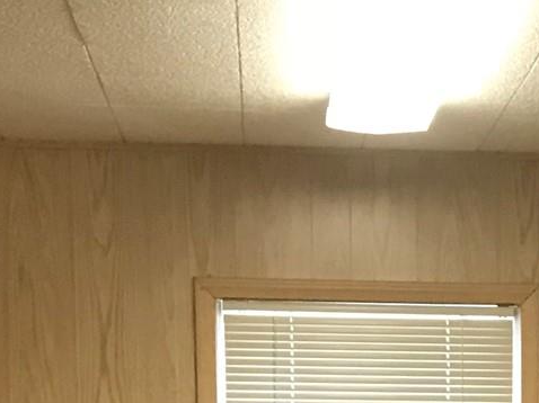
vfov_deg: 11.4
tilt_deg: -7.5
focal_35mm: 120
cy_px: 755
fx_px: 1868
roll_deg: -0.8
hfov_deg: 16.0
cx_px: 572
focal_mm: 3.99
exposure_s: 1/15
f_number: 1.8
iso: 50
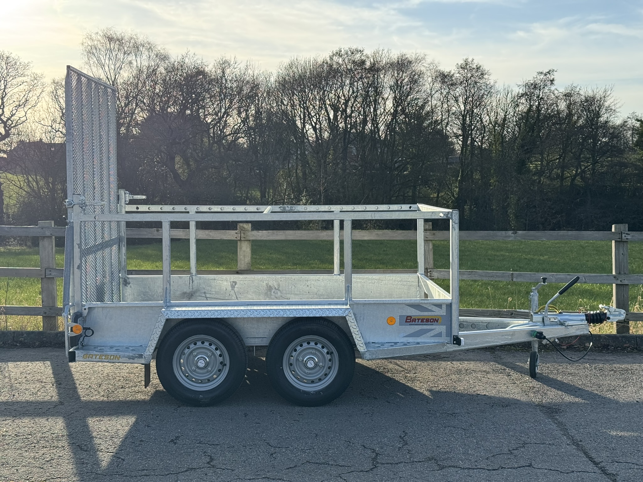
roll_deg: +1.7
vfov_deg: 30.3
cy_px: 241
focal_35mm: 48
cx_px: 322
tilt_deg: -4.1
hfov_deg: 39.7
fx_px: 892
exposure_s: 1/2513
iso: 64
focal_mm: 6.76
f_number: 1.78
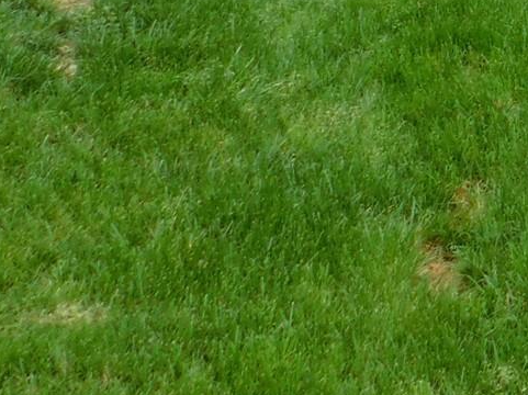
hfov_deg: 16.1
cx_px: 1014
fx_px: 1494
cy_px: -374
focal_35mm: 98
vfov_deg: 13.2
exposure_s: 1/400
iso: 125
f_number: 3
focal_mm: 4
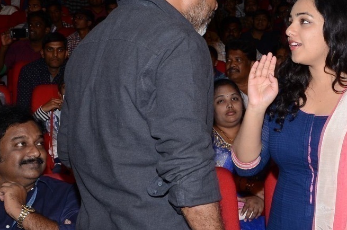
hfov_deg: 26.3
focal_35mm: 77
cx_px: 222
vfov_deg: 17.6
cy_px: 86
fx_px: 741
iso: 500
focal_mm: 28
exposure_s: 1/125
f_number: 5.6
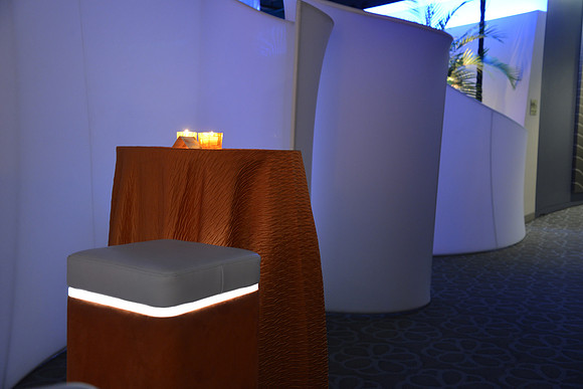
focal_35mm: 35
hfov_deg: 54.4
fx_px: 567
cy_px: 194
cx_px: 292
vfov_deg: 37.9
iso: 1600
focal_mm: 35
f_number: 4
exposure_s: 1/8
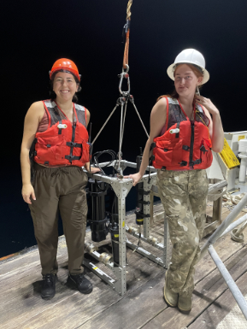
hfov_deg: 51.4
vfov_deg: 65.3
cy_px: 167
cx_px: 125
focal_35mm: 27
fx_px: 257
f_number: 1.6
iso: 500
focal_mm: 4.2
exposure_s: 1/60
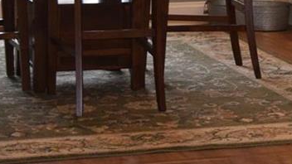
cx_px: 350
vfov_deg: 6.0
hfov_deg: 10.6
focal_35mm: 200
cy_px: -12
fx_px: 1549
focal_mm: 28
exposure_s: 1/100
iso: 800
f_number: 5
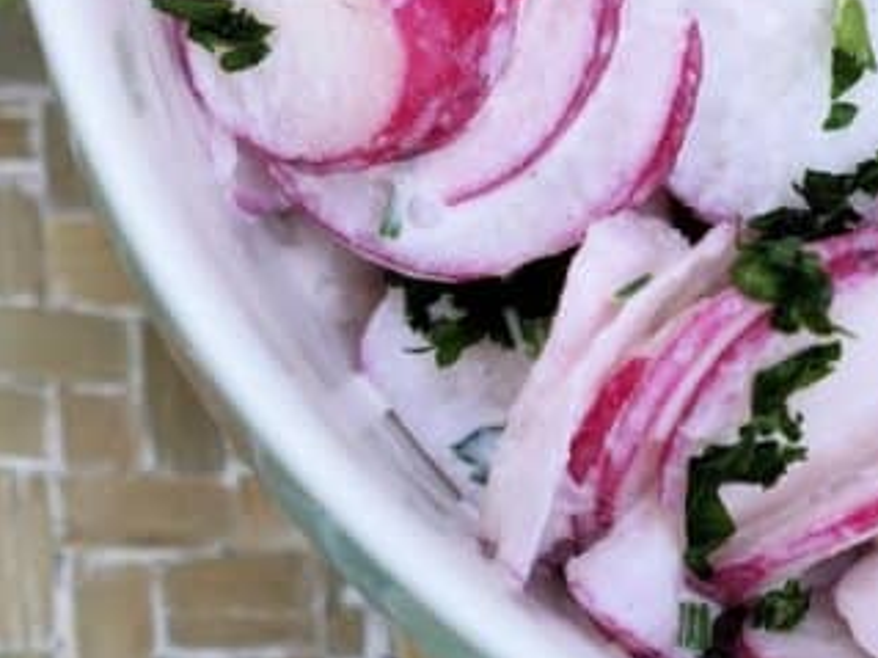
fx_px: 5705
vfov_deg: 6.6
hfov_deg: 8.8
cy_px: 8
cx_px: 347
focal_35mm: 225
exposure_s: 1/250
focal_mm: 35
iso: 800
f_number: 4
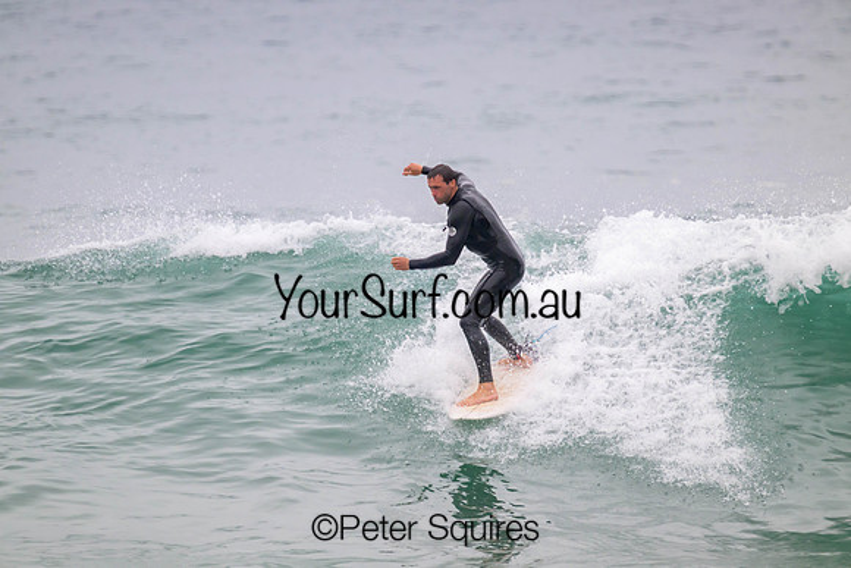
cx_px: 426
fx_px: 18915
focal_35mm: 800
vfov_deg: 1.7
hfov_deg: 2.6
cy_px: 284
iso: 1250
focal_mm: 800
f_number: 11
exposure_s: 1/2000
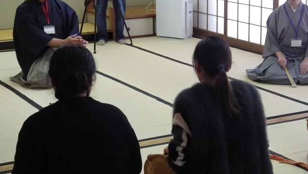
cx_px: 168
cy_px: 88
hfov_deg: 24.4
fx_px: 711
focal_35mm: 87
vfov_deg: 13.9
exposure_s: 1/50
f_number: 4
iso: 800
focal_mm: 10.7
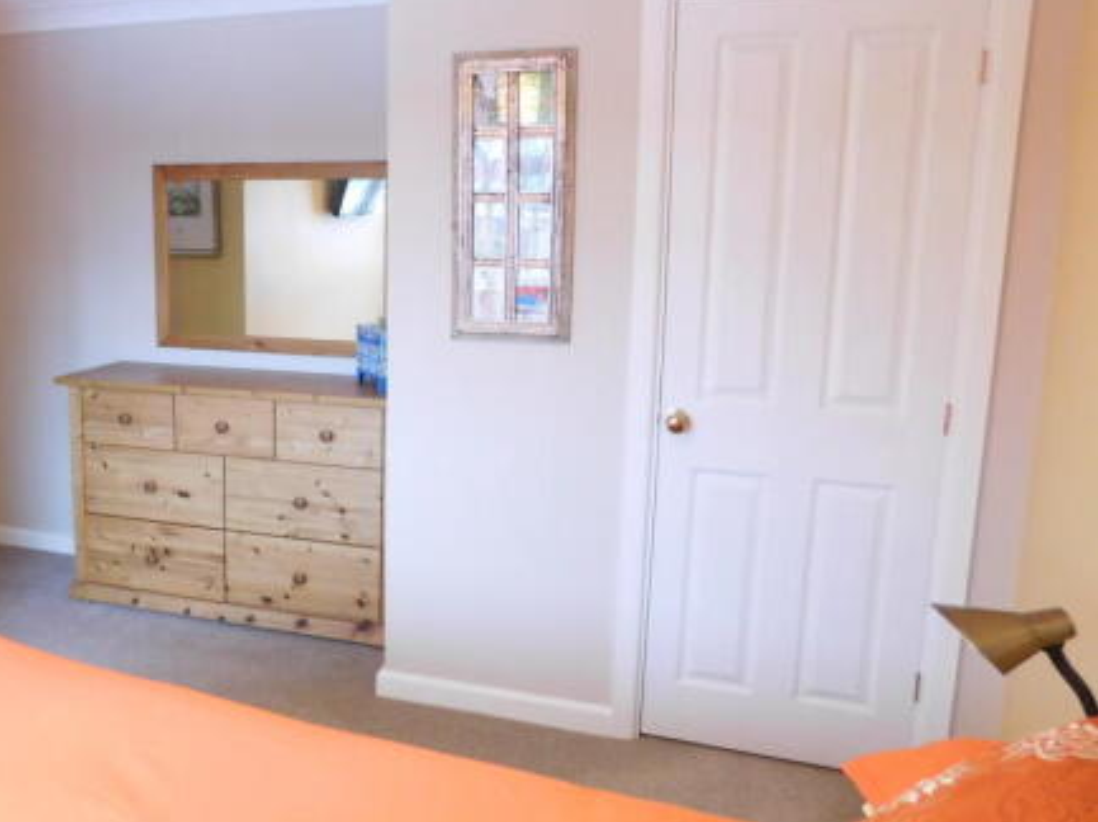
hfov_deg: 57.1
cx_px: 361
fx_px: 982
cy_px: 362
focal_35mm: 31
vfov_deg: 45.3
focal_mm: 4
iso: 400
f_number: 3
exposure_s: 1/15
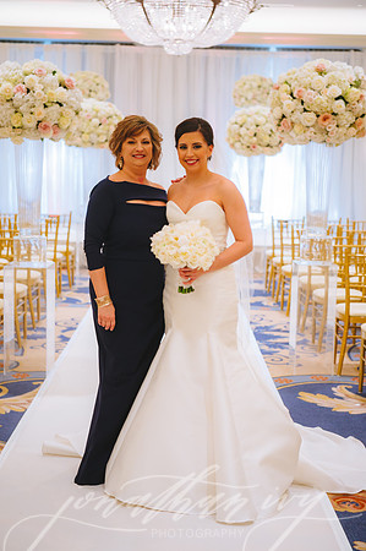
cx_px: 183
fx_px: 886
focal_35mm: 58
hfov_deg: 23.3
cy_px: 276
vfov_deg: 34.5
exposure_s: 1/160
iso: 1600
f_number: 2.8
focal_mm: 58
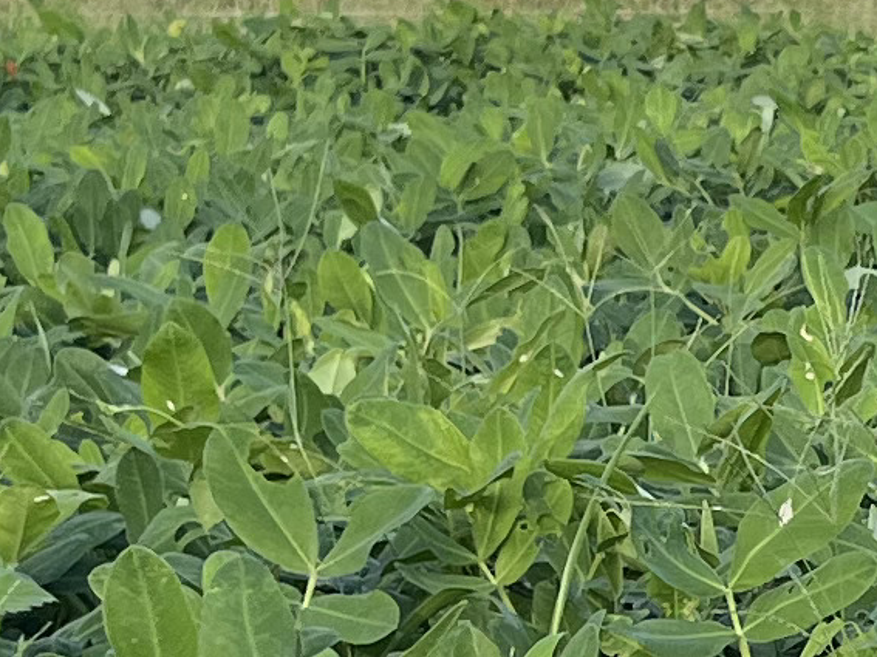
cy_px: 608
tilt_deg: -5.7
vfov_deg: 8.0
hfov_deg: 10.5
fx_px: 4686
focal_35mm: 185
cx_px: 1035
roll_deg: -0.6
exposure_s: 1/1721
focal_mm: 5.1
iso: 50
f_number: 1.6
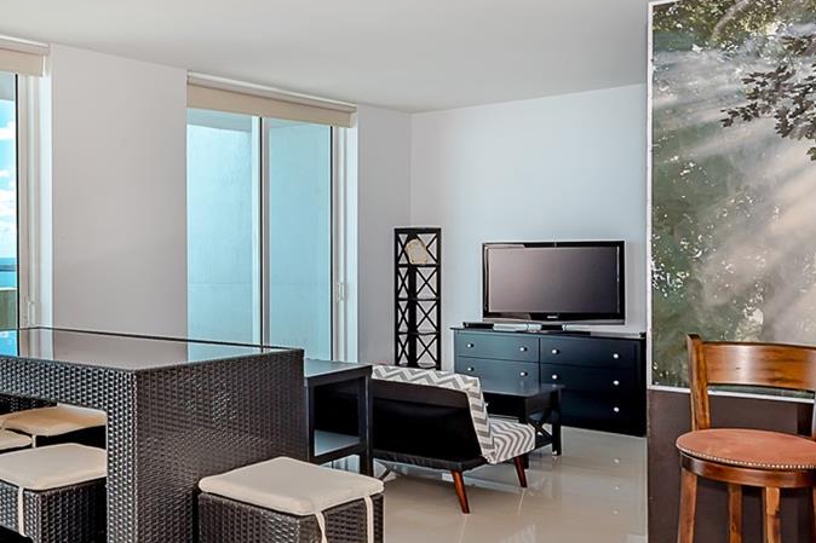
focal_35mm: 38
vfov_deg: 35.0
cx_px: 174
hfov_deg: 48.1
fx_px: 861
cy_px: 270
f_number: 8
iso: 100
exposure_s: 1/200
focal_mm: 16
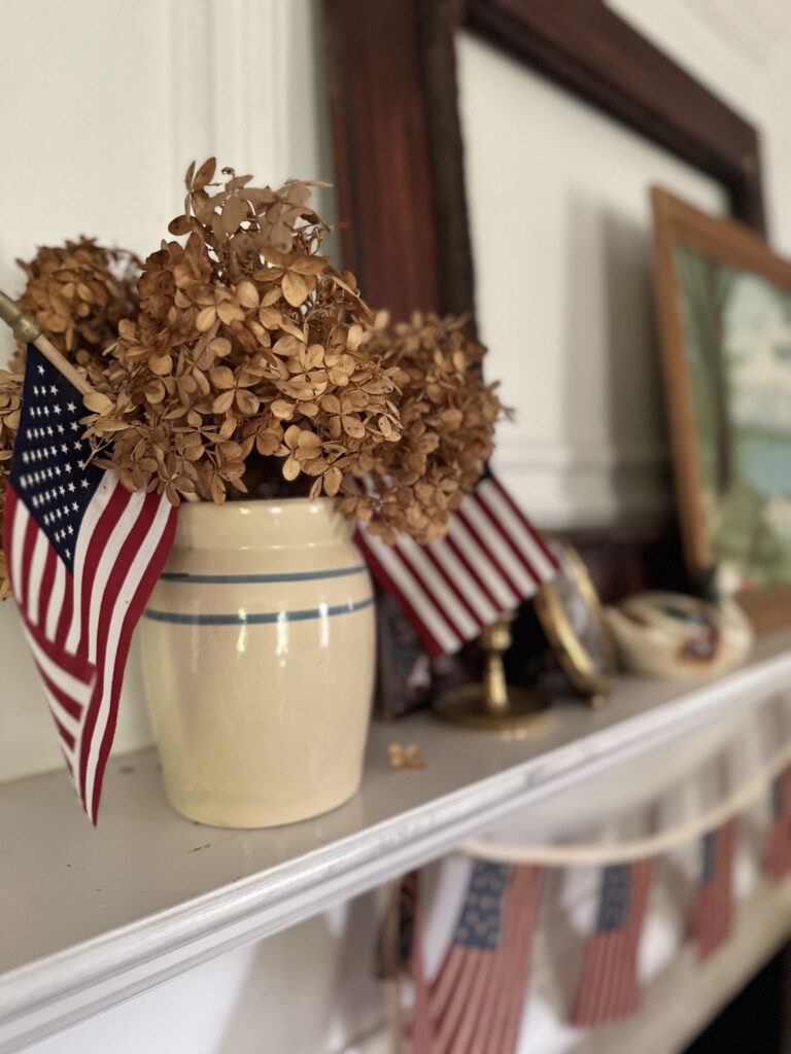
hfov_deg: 56.8
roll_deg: +1.1
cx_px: 396
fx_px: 731
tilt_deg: -3.1
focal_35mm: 24
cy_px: 527
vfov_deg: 71.6
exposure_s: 1/45
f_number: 1.78
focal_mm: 6.76
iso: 800
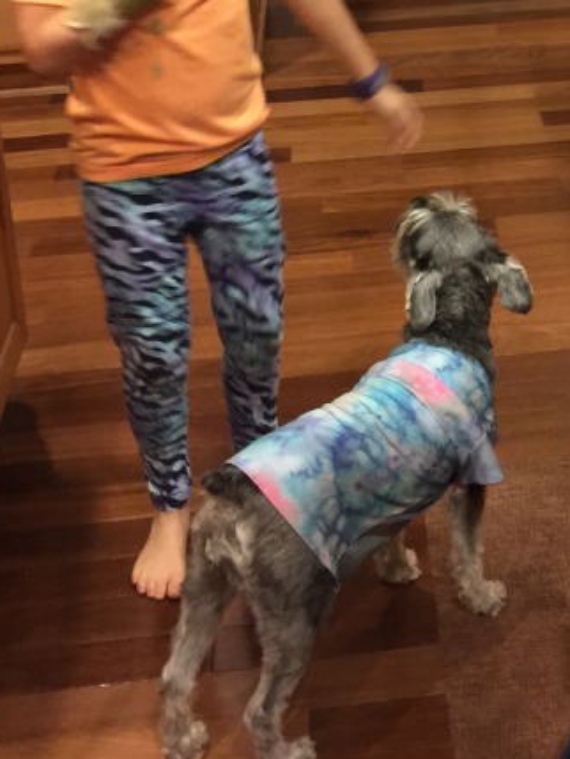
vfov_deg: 25.3
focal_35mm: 72
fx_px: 1580
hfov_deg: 19.8
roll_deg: +1.0
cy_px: -48
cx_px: 572
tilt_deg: -18.0
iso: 64
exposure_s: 1/4
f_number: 2.2
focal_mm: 4.15
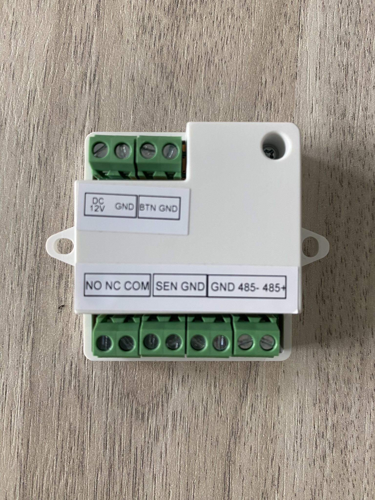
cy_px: 250
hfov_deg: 54.9
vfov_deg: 69.4
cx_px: 188
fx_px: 361
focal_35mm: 25
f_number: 1.8
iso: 64
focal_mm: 4.25
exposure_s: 1/50
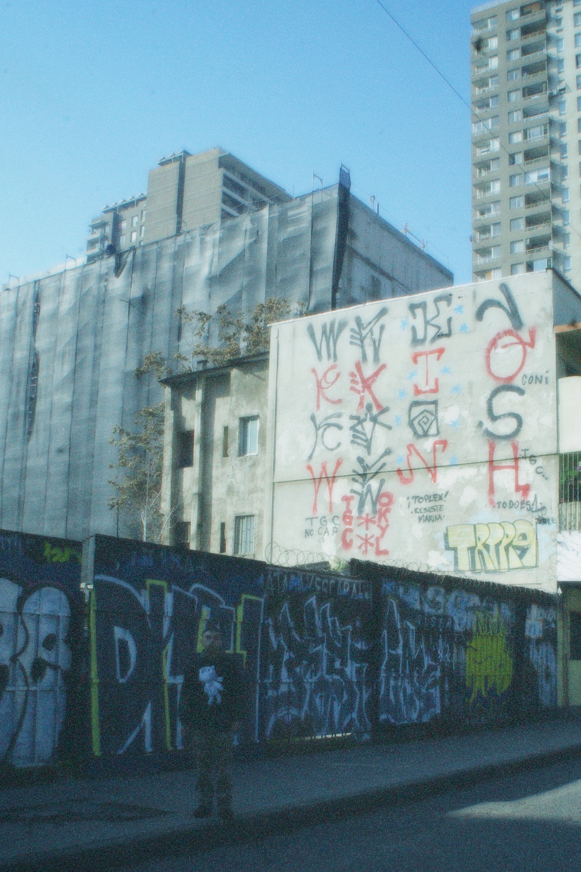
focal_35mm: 39
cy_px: 508
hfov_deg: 34.0
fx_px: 944
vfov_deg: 49.3
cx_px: 365
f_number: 22
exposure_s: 1/30
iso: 200
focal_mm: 18
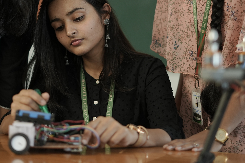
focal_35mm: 88
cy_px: 33
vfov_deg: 15.4
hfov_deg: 23.1
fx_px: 599
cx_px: 114
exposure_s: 1/250
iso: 400
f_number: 1.8
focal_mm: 50
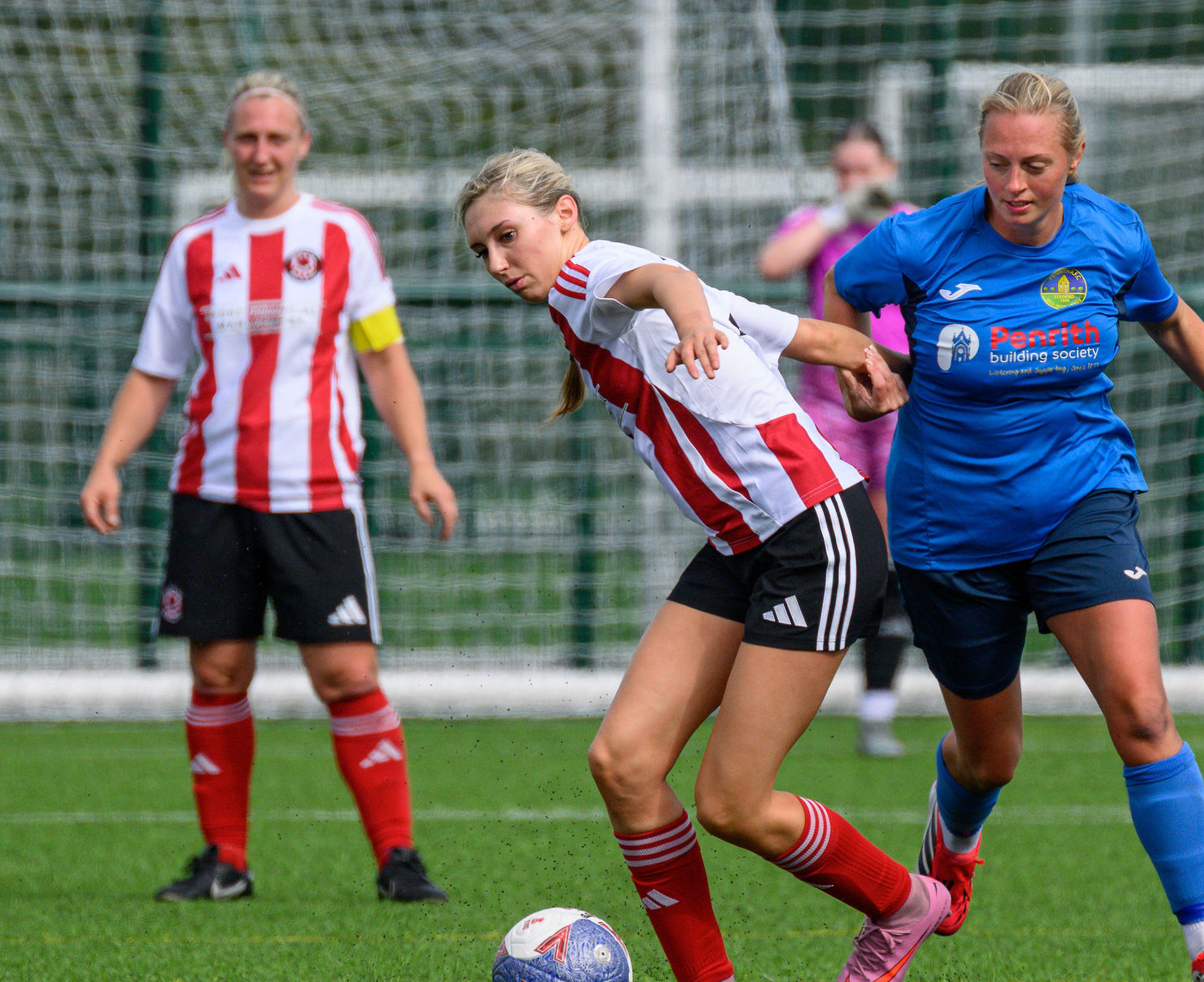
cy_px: 294
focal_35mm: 998
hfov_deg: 1.9
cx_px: 737
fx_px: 35837
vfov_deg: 1.6
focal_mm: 400
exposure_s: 1/1600
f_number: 5.6
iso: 500
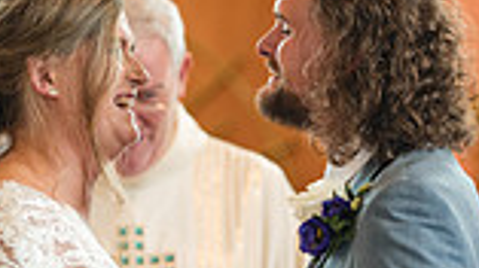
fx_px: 4175
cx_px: 229
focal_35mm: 329
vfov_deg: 3.7
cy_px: 161
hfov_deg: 6.6
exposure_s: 1/500
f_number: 1.4
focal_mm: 85
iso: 640
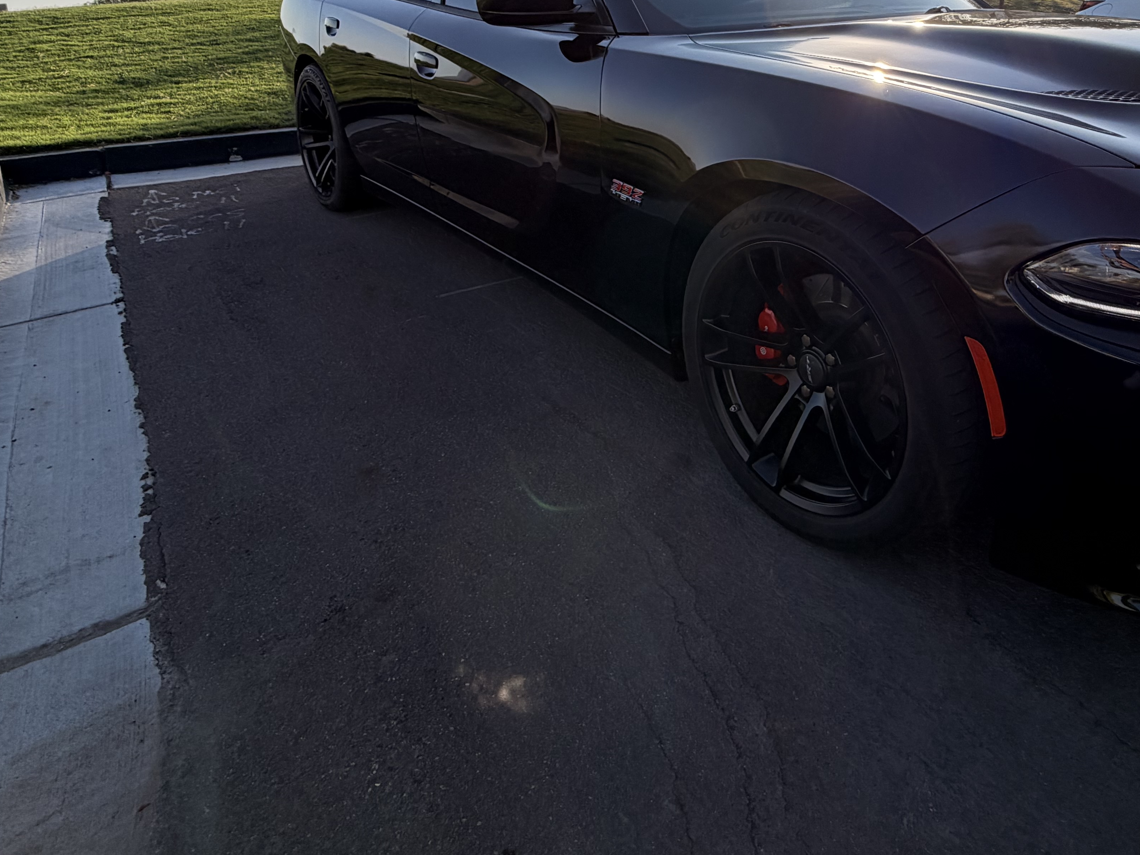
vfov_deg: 52.4
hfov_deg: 68.5
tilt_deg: -13.3
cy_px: 210
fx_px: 823
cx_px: 701
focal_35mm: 25
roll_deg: -0.9
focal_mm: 2.22
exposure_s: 1/770
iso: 25
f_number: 2.2
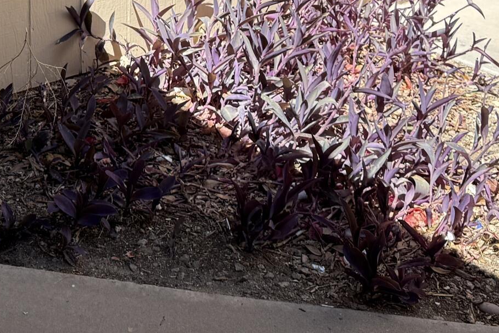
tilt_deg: -11.6
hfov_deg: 23.8
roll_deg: +0.6
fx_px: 1137
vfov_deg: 15.4
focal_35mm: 82
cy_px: -160
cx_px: 16
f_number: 1.78
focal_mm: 6.76
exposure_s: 1/1855
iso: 80
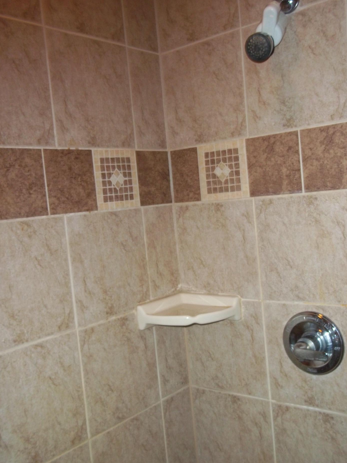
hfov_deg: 36.8
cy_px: 250
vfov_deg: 47.8
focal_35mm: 39
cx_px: 167
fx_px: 521
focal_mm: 6.5
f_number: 3.1
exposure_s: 1/30
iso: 160
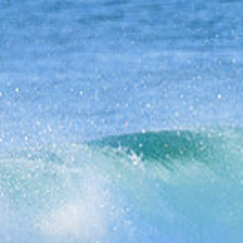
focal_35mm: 2972
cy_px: 295
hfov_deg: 0.6
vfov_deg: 0.6
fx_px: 23604
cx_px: 102
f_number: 11
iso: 1800
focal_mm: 800
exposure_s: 1/2000
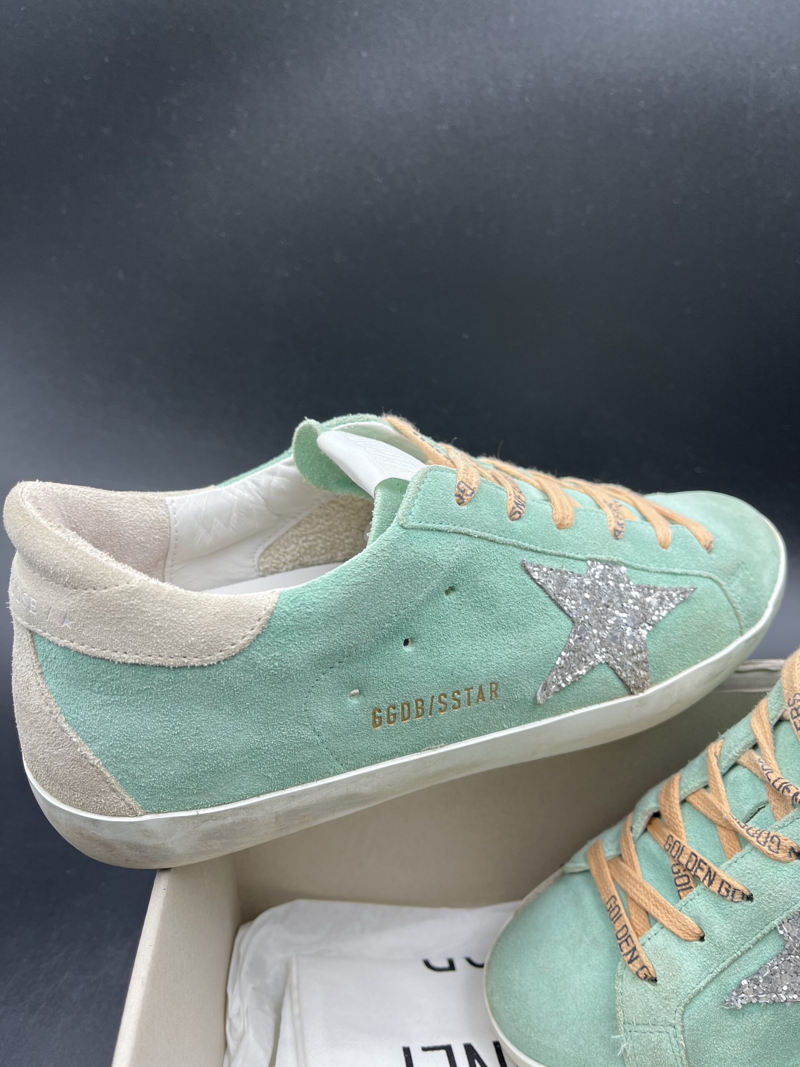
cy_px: 534
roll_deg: -0.1
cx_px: 400
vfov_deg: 67.3
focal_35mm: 26
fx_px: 801
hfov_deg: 53.1
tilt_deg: -27.3
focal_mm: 5.1
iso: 32
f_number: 1.6
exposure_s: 1/133
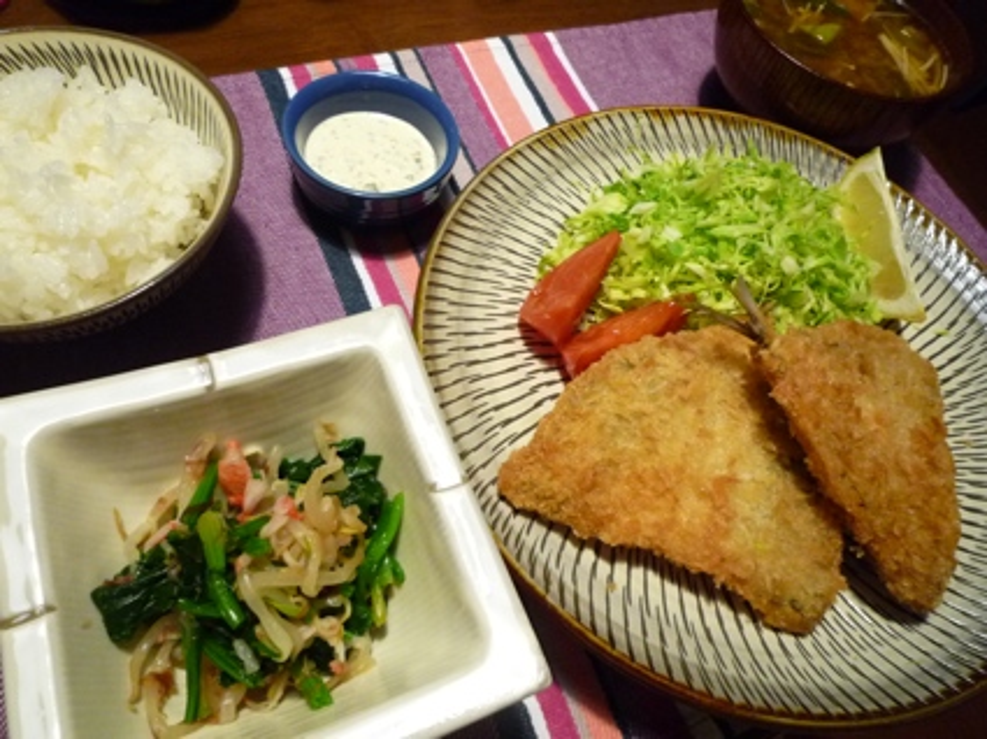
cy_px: 370
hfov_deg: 69.4
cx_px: 494
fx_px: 712
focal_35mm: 25
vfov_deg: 54.8
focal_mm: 4.4
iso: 400
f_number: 2.8
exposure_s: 1/10
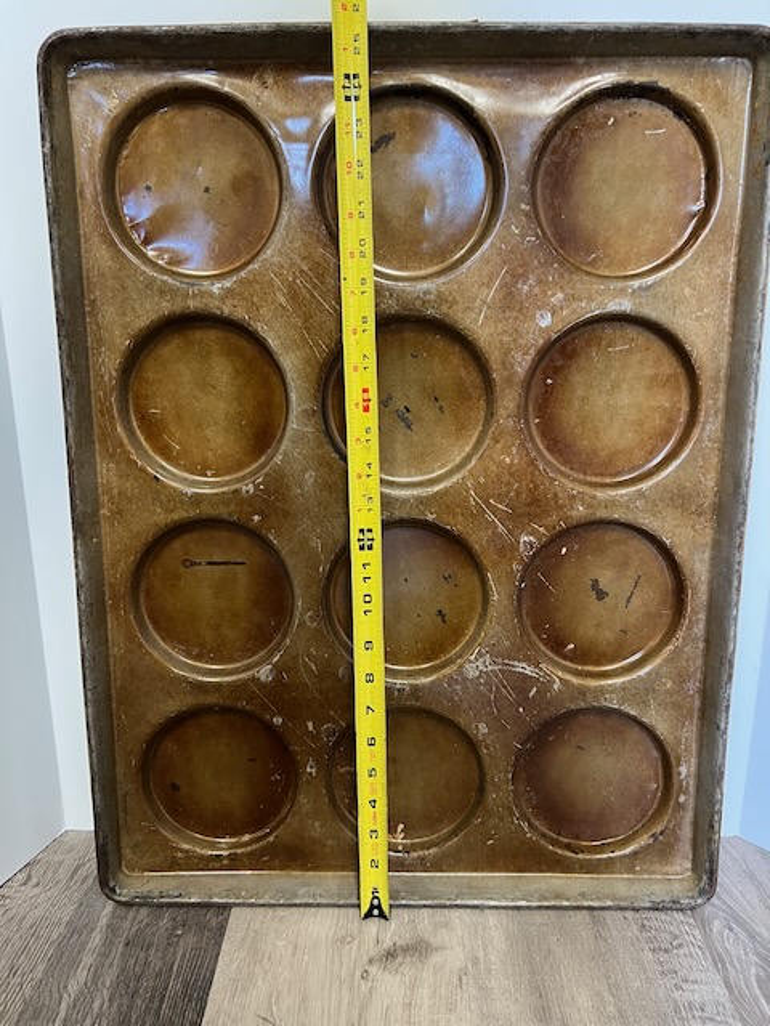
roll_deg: +0.7
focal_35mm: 26
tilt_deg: -16.4
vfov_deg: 67.3
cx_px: 385
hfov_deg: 53.1
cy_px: 513
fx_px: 771
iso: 250
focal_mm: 5.7
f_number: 1.5
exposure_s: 1/60
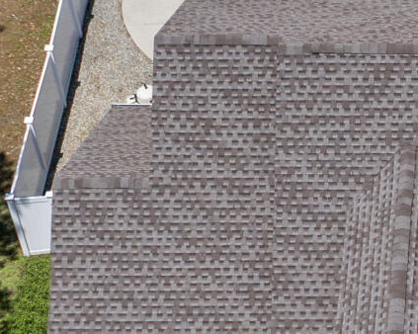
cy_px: 427
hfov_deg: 11.3
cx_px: 572
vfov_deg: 9.2
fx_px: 2053
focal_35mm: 166
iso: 110
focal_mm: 12.29
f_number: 2.8
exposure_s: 1/3200
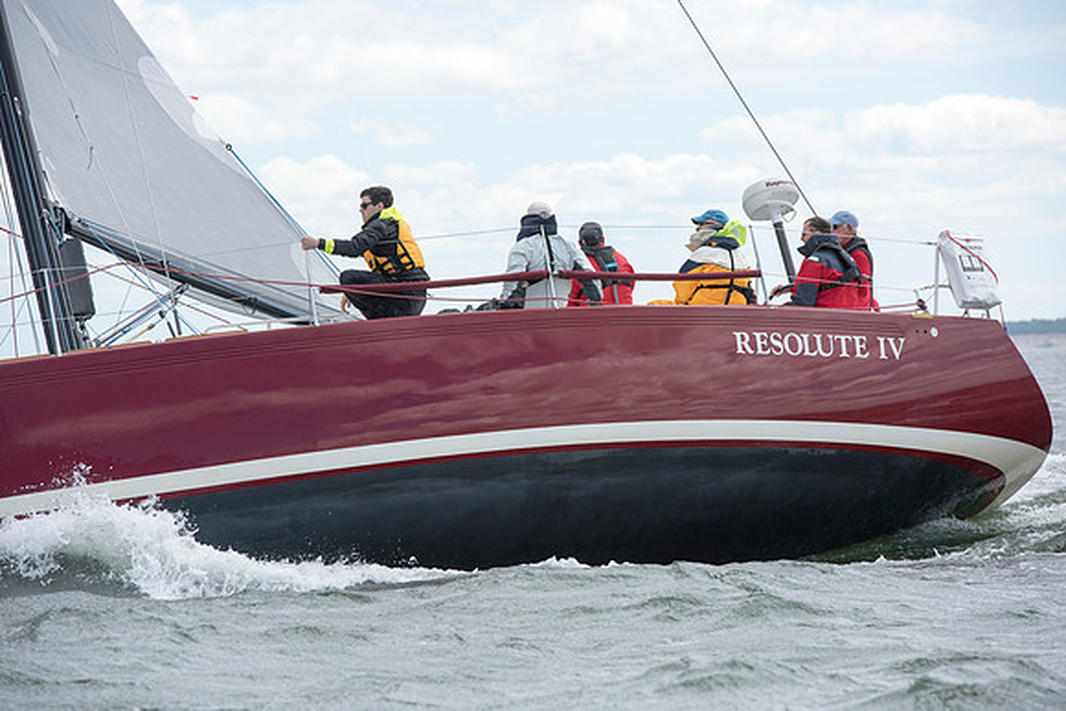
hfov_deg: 11.1
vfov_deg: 7.4
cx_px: 533
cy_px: 356
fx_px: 5479
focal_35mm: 185
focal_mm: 185
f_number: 7.1
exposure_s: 1/1250
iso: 320
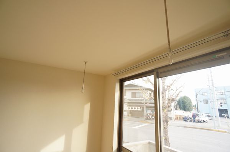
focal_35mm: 24
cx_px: 115
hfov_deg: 73.8
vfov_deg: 53.0
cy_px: 76
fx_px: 153
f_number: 4
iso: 500
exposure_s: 1/160
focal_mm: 16
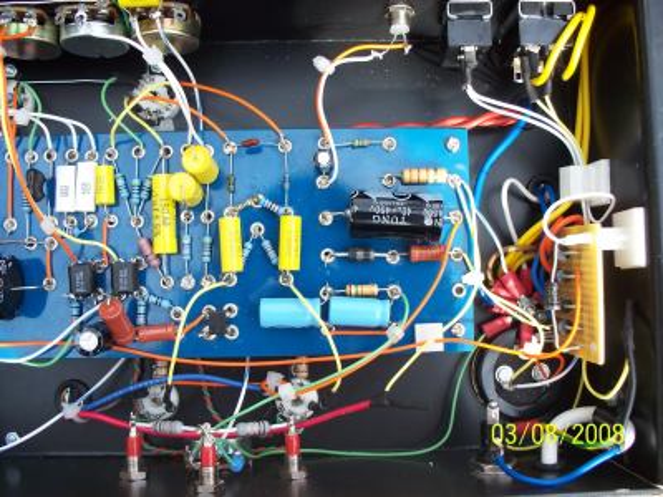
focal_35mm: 36
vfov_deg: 39.7
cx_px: 332
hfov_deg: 51.4
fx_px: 690
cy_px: 248
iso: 80
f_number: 2.8
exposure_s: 1/200
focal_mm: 7.54
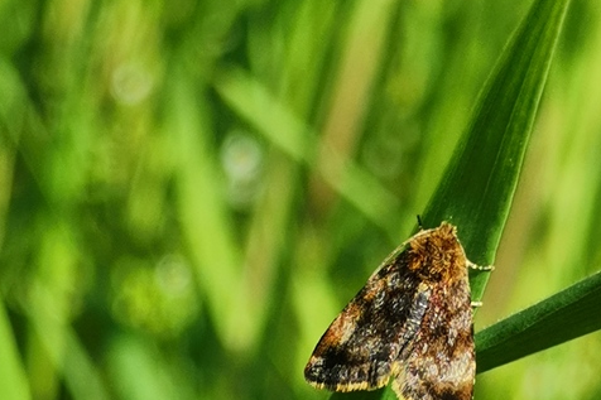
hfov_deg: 15.8
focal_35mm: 130
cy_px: 395
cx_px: 302
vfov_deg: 10.5
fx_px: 2169
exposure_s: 1/1055
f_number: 1.8
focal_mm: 4.75
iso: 50
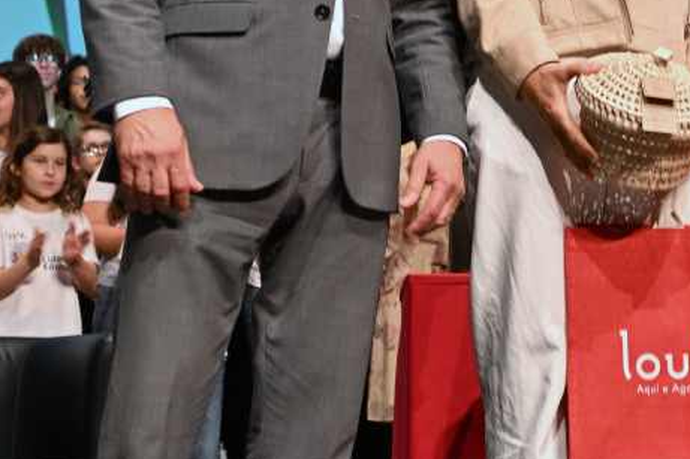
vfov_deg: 13.4
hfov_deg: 20.2
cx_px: 563
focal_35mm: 100
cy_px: -27
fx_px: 1916
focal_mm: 30
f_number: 3.2
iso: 280
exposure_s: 1/30
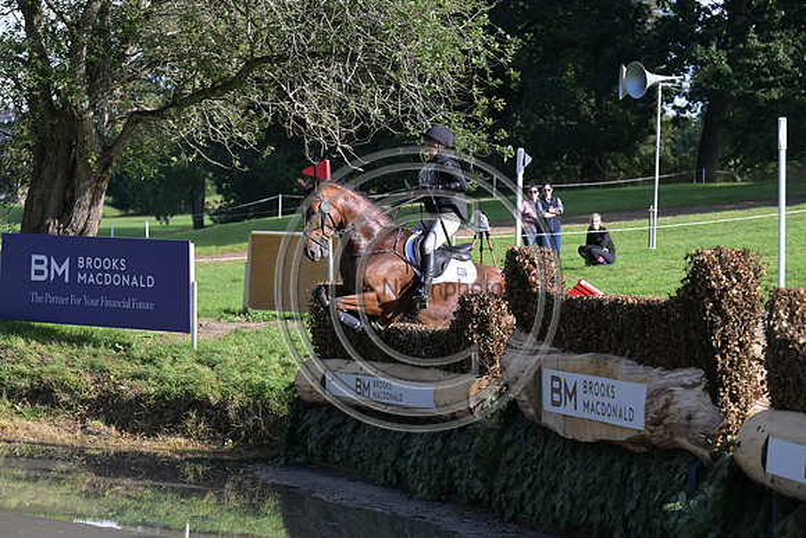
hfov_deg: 15.8
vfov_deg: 10.6
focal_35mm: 130
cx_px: 403
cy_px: 269
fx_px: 2911
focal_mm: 130
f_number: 5.6
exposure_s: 1/1250
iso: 720
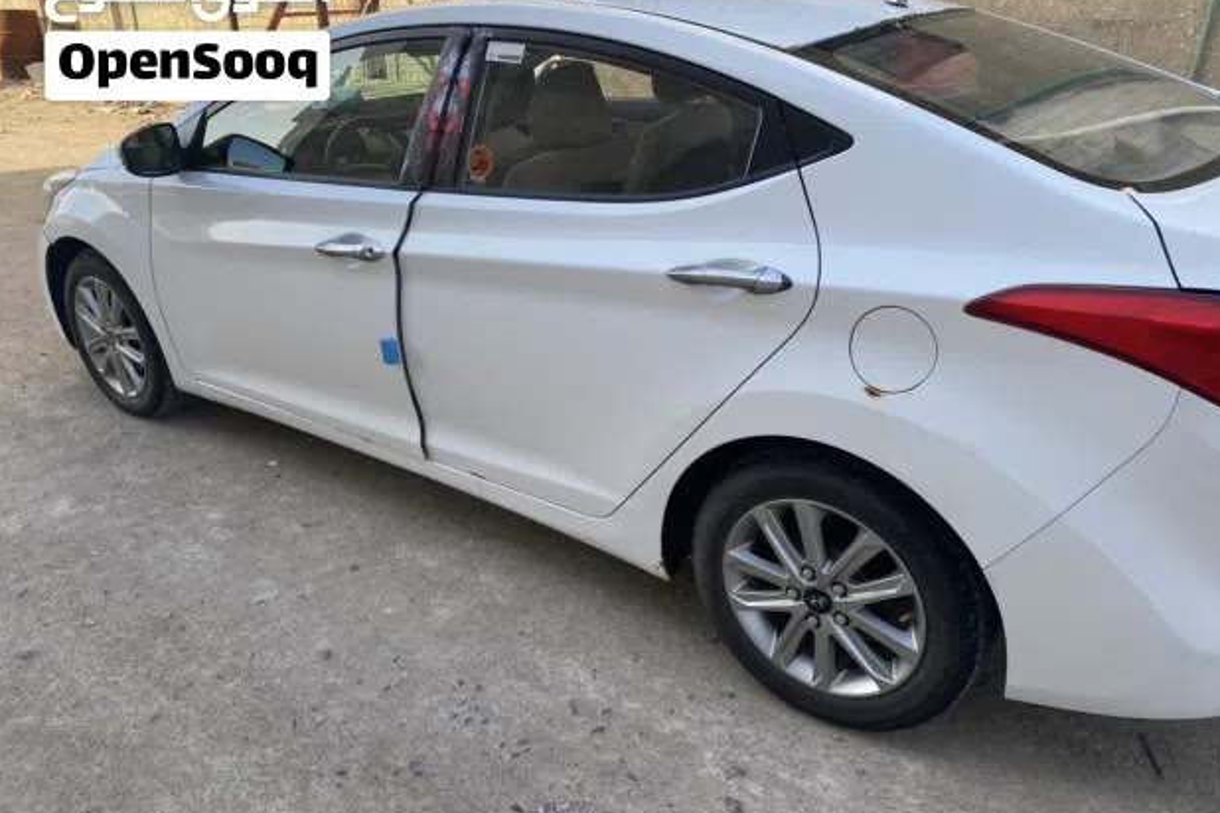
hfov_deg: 65.5
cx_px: 628
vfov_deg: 46.4
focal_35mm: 28
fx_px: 949
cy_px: 385
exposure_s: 1/594
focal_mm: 4.25
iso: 32
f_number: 1.8
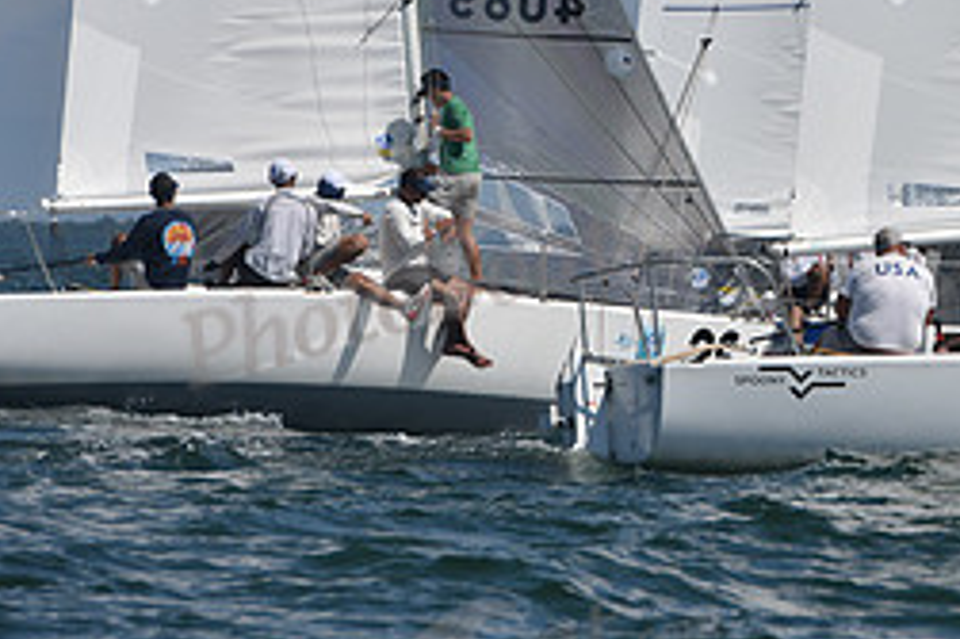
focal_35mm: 463
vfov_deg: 3.0
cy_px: 36
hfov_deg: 4.5
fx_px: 12338
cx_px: 922
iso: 250
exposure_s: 1/1000
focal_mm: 200
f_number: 7.1
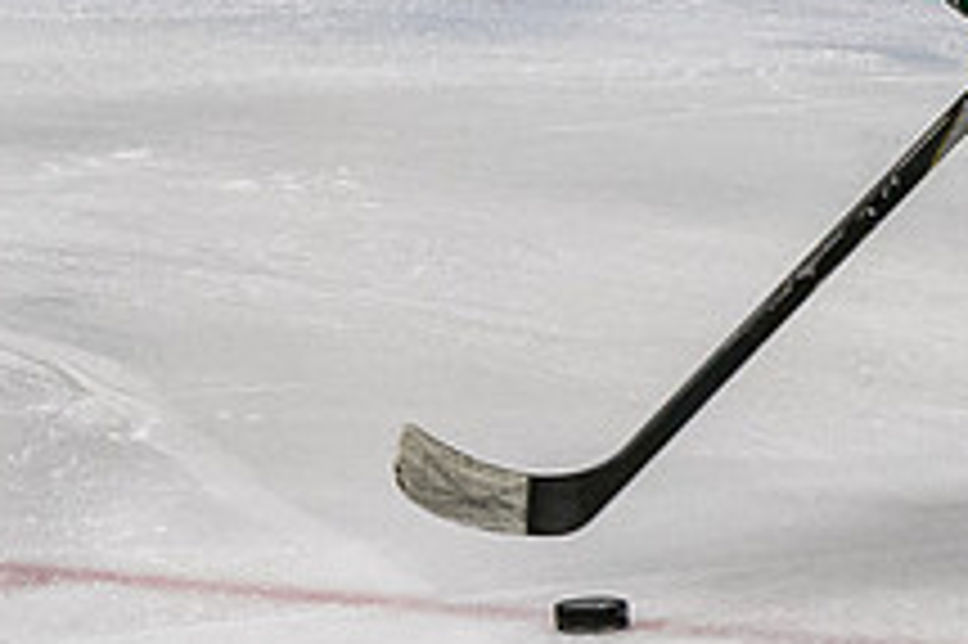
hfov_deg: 3.2
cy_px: -165
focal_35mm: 637
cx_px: 1179
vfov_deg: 2.2
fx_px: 17115
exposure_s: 1/800
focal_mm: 110
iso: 2500
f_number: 4
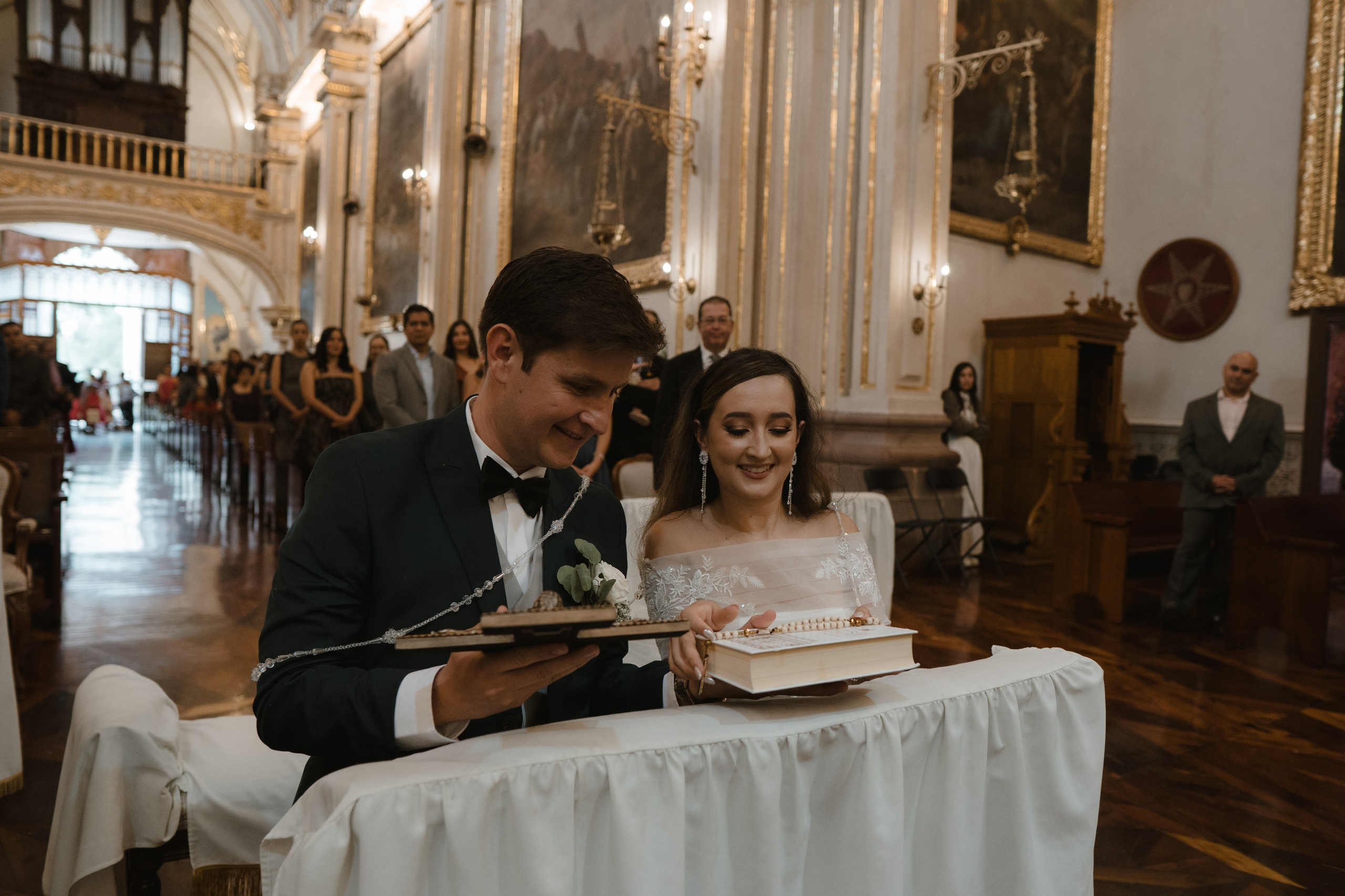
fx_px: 897
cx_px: 672
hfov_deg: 73.7
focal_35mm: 24
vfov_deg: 53.1
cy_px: 448
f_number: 2
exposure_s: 1/160
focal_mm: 16
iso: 800
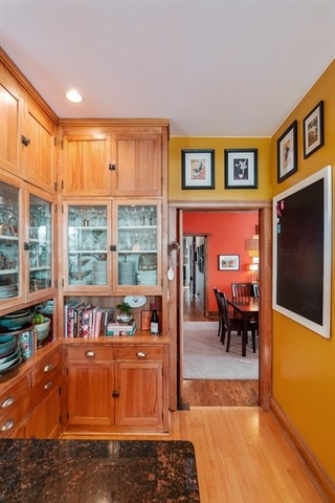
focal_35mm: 17
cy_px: 252
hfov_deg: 70.4
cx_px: 168
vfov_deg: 93.3
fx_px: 237
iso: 200
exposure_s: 1/1.25
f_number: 8
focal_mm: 17
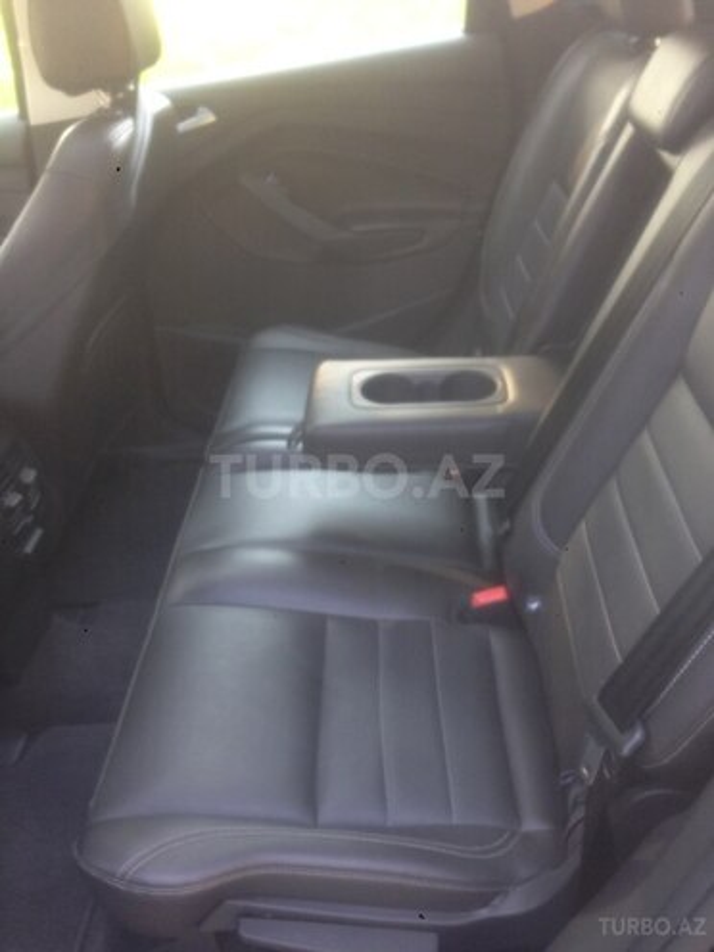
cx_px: 357
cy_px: 476
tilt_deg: -26.1
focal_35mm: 33
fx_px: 908
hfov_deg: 42.9
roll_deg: +3.8
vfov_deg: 55.4
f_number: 2.4
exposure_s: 1/20
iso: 50
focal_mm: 4.12
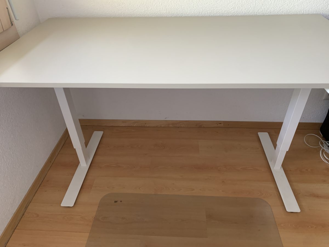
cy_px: 124
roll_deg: +1.6
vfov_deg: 53.1
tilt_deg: -36.3
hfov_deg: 67.3
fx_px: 247
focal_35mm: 26
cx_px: 164
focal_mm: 4.25
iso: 200
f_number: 1.8
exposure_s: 1/60
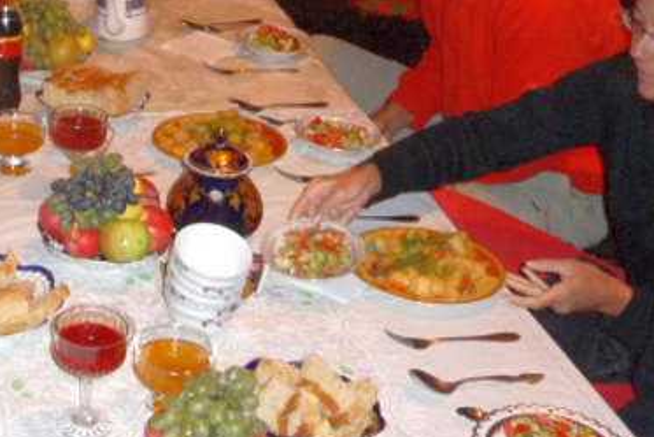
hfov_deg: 24.3
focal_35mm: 80
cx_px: 14
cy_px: -58
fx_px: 1454
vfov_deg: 16.5
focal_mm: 4.7
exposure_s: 1/8
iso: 400
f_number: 3.3
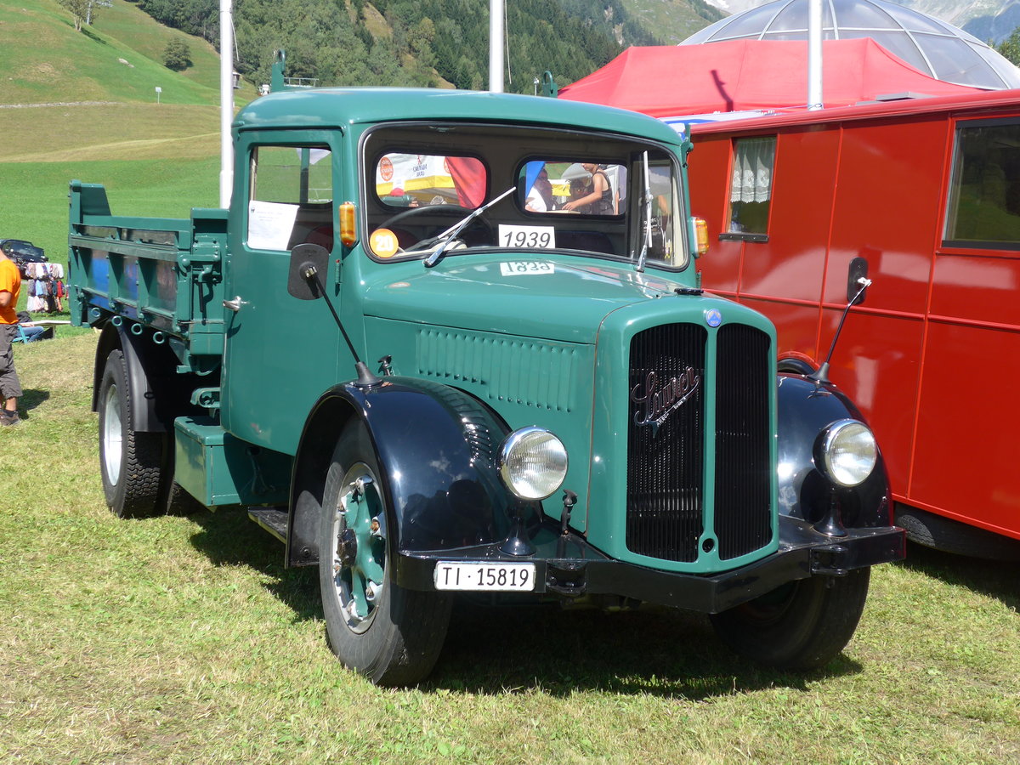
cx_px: 510
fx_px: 1532
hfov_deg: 36.8
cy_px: 382
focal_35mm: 52
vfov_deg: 28.0
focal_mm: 10.7
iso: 80
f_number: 3.3
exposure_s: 1/640
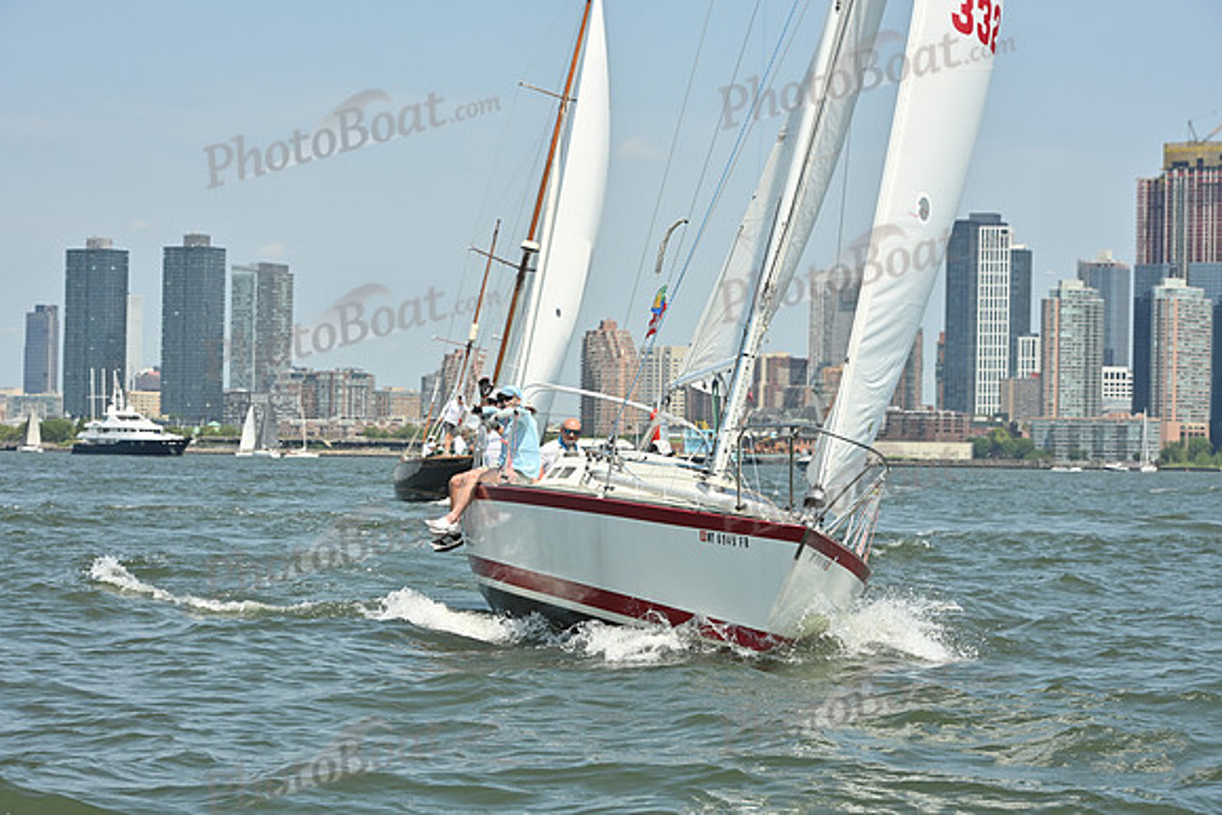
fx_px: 3395
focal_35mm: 100
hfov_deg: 20.4
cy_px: 408
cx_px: 611
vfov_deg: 13.7
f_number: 9
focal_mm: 100
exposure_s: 1/1250
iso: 320
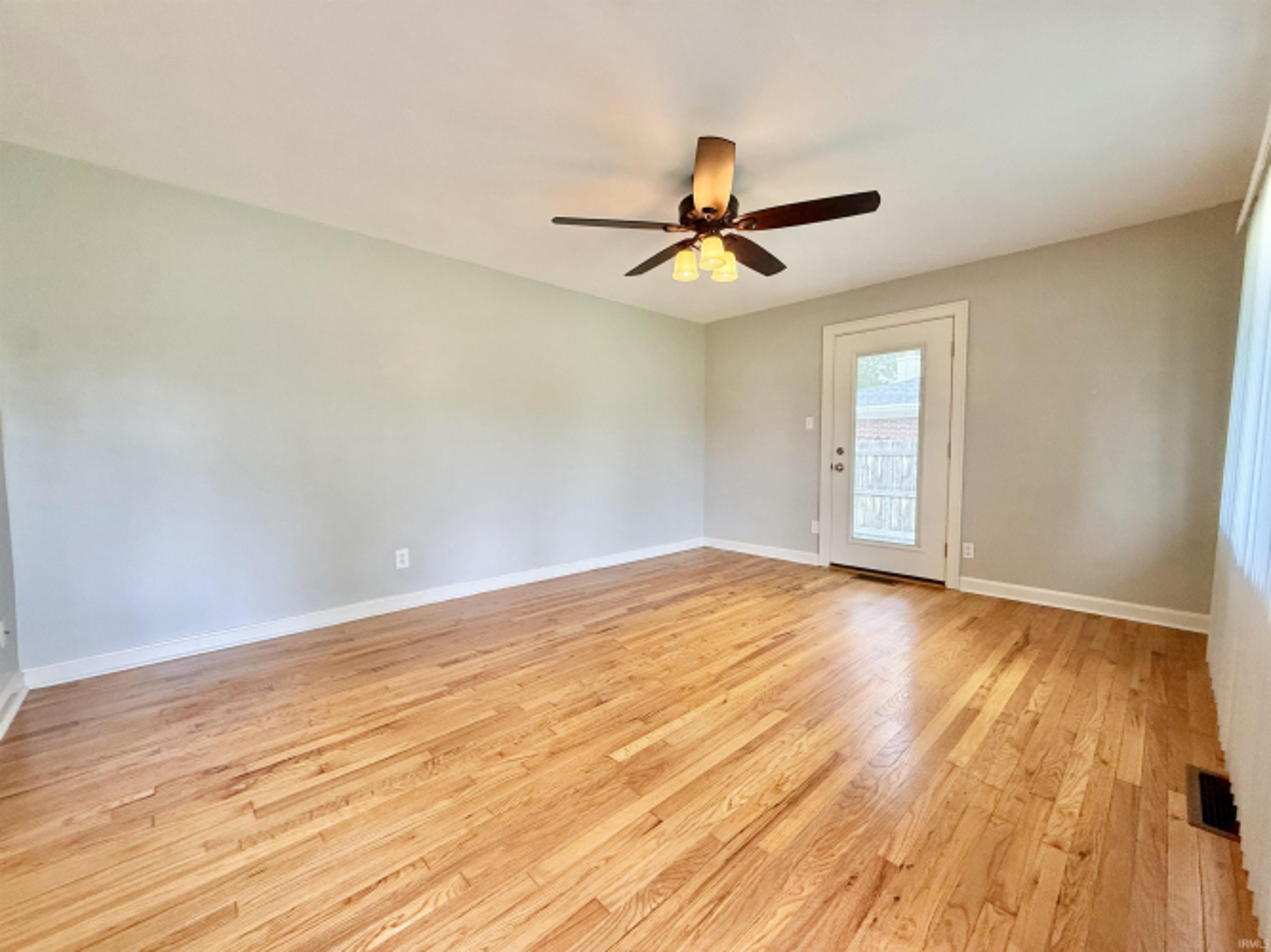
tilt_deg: -2.8
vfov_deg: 85.7
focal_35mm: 14
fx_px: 514
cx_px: 636
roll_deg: +0.3
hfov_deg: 102.1
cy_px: 476
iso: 250
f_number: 2.2
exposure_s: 1/120
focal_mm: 2.22
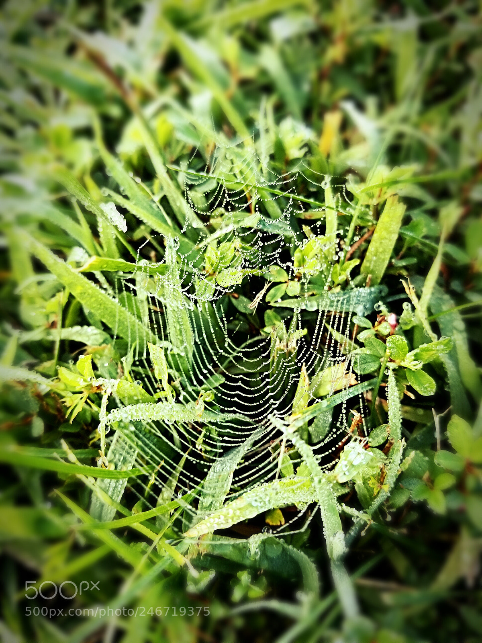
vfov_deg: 67.3
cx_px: 241
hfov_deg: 53.1
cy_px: 322
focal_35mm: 26
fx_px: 483
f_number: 1.7
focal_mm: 4.25
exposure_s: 1/144
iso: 50
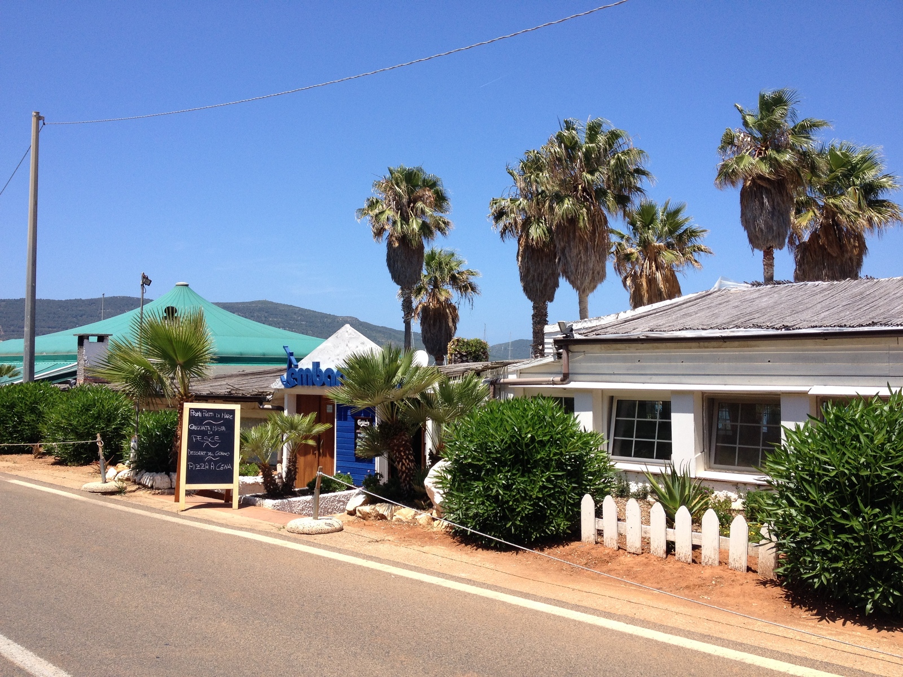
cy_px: 338
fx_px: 913
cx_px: 452
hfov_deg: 52.6
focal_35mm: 35
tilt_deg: +0.7
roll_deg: -0.4
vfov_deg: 40.7
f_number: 2.4
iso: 50
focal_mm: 4.28
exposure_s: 1/1416
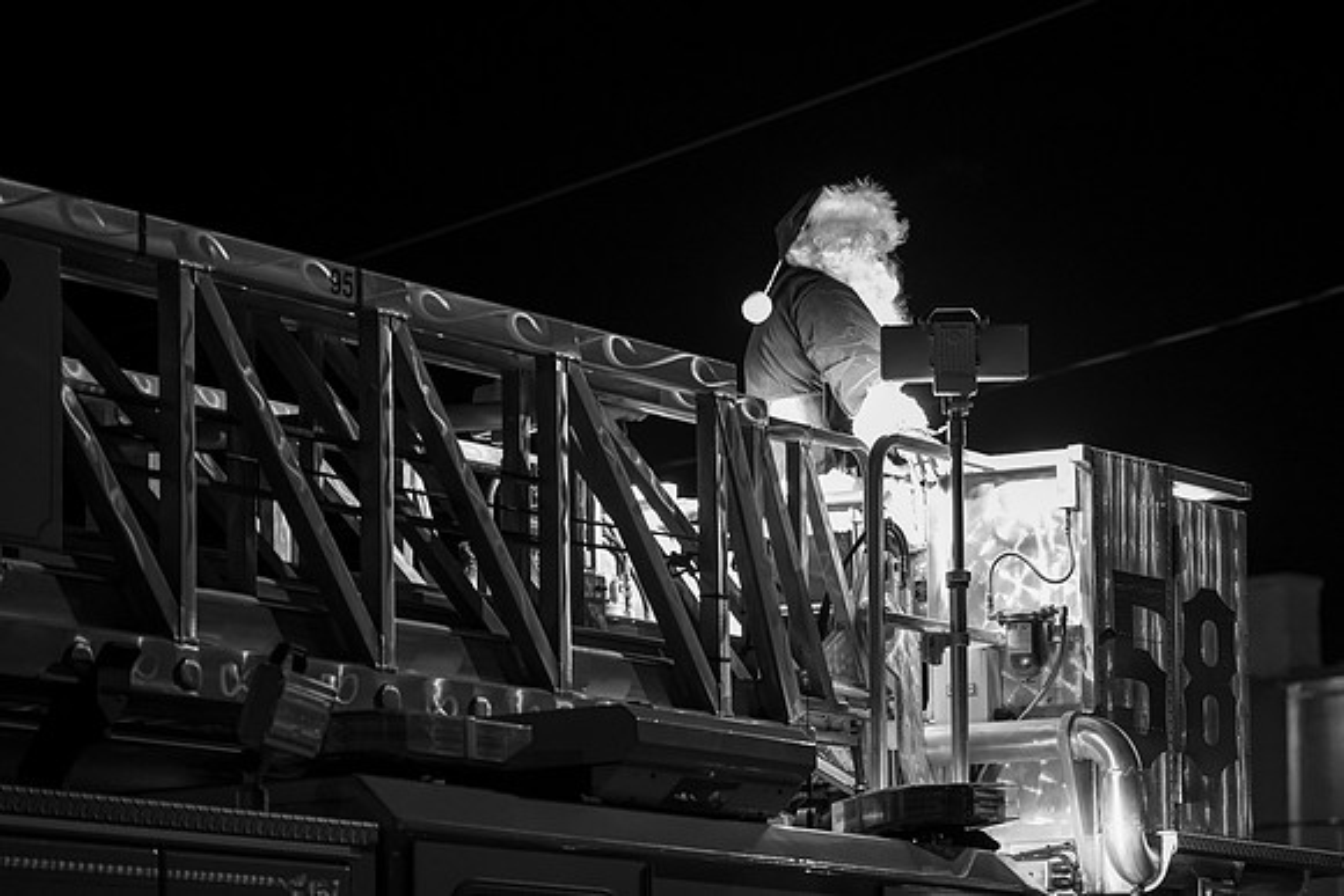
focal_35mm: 144
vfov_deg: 9.5
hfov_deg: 14.2
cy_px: 362
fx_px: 5391
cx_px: 806
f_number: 4
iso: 2500
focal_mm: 120
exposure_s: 1/160
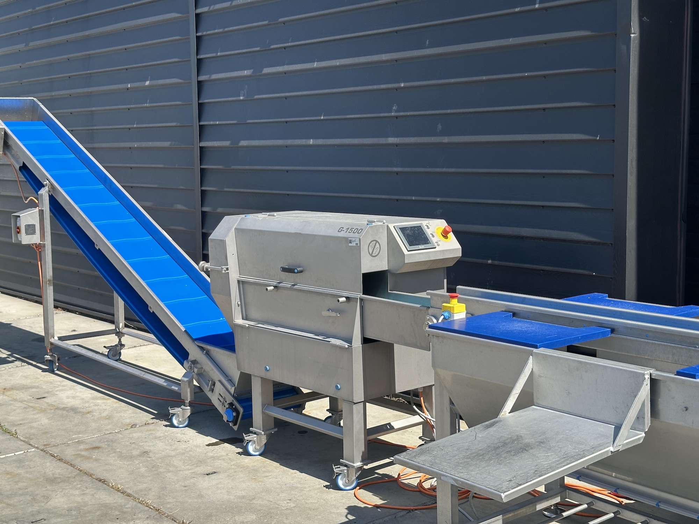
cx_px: 350
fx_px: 969
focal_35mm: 48
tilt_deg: -5.3
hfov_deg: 39.7
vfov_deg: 30.3
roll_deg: +1.2
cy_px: 262
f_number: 1.78
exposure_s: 1/2028
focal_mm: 6.86
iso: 64
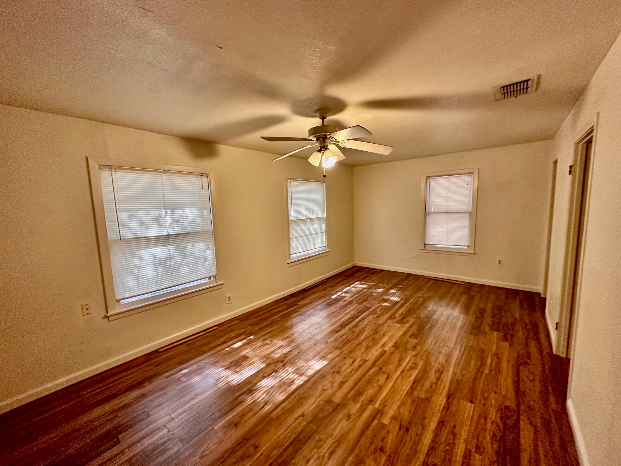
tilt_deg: -6.5
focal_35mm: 14
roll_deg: +0.9
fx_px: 251
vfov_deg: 85.7
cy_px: 233
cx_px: 310
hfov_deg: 102.1
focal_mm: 2.22
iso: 500
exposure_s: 1/60
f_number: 2.2
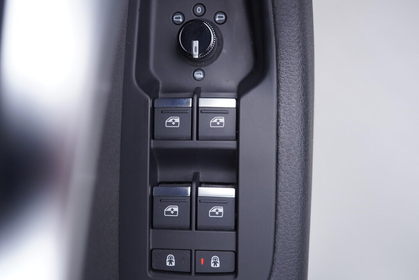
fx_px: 419
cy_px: 140
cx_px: 210
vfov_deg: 36.9
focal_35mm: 36
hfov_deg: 53.1
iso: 160
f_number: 2.8
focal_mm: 24
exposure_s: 1/40
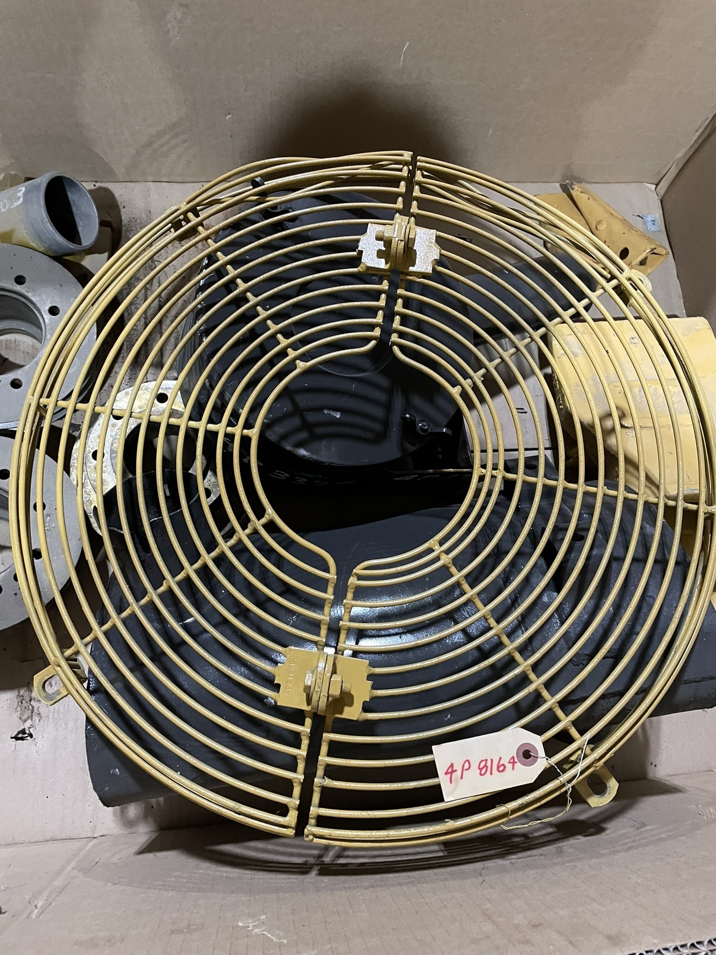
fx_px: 717
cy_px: 478
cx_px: 358
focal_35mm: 26
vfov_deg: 67.3
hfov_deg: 53.1
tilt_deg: -71.5
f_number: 1.6
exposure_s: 1/40
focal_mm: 4.2
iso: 400
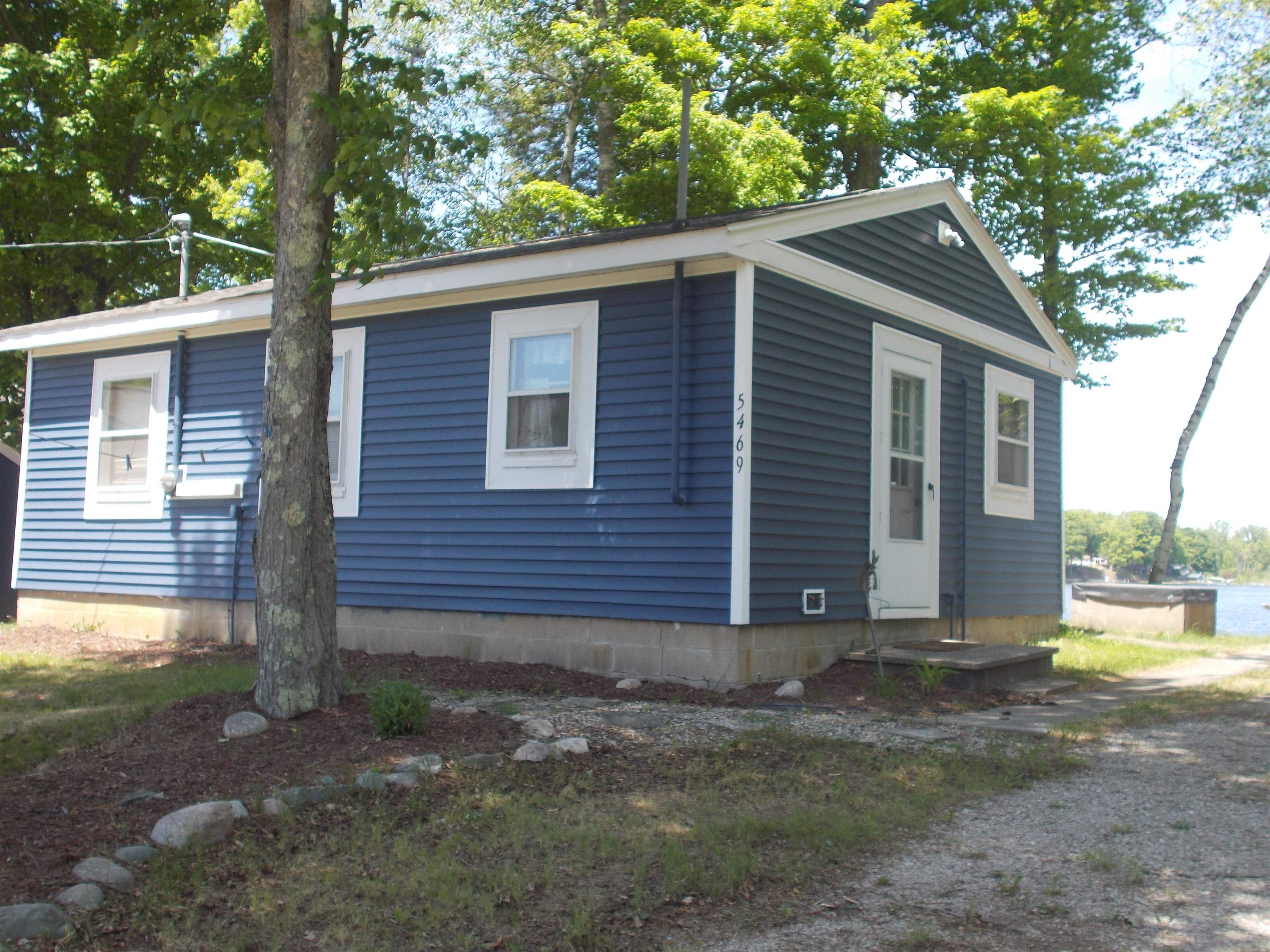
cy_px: 476
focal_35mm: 39
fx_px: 1431
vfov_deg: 36.8
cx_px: 635
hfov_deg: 47.9
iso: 80
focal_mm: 6.9
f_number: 3.9
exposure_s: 1/160
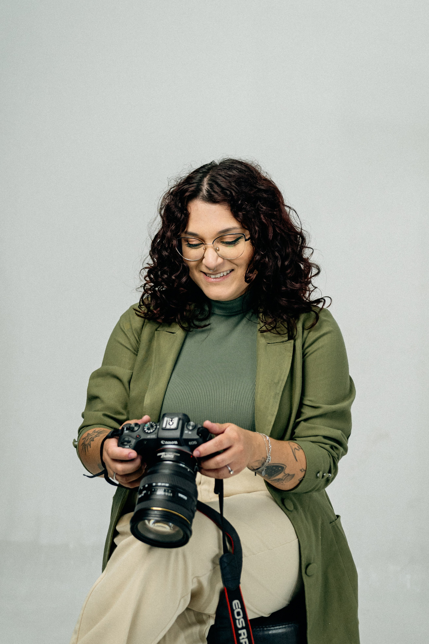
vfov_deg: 38.2
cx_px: 214
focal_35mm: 52
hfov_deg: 26.0
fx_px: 929
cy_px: 322
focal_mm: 35
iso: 640
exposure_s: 1/125
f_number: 2.8
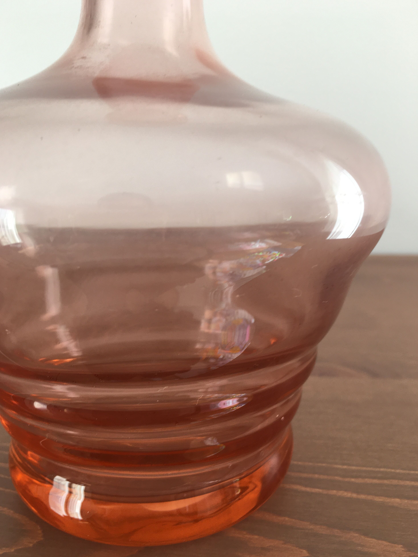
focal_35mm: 30
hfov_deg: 46.8
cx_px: 204
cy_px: 276
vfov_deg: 60.0
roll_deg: -0.1
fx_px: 483
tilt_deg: -14.1
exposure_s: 1/50
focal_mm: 4.15
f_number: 2.2
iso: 25
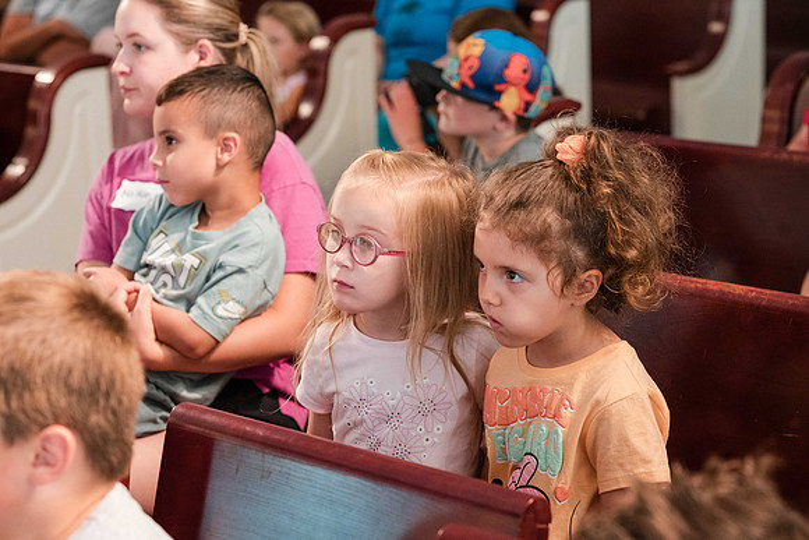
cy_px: 266
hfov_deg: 22.6
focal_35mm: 90
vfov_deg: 15.2
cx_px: 411
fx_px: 2028
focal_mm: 85
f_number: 5
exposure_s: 1/100
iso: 6400
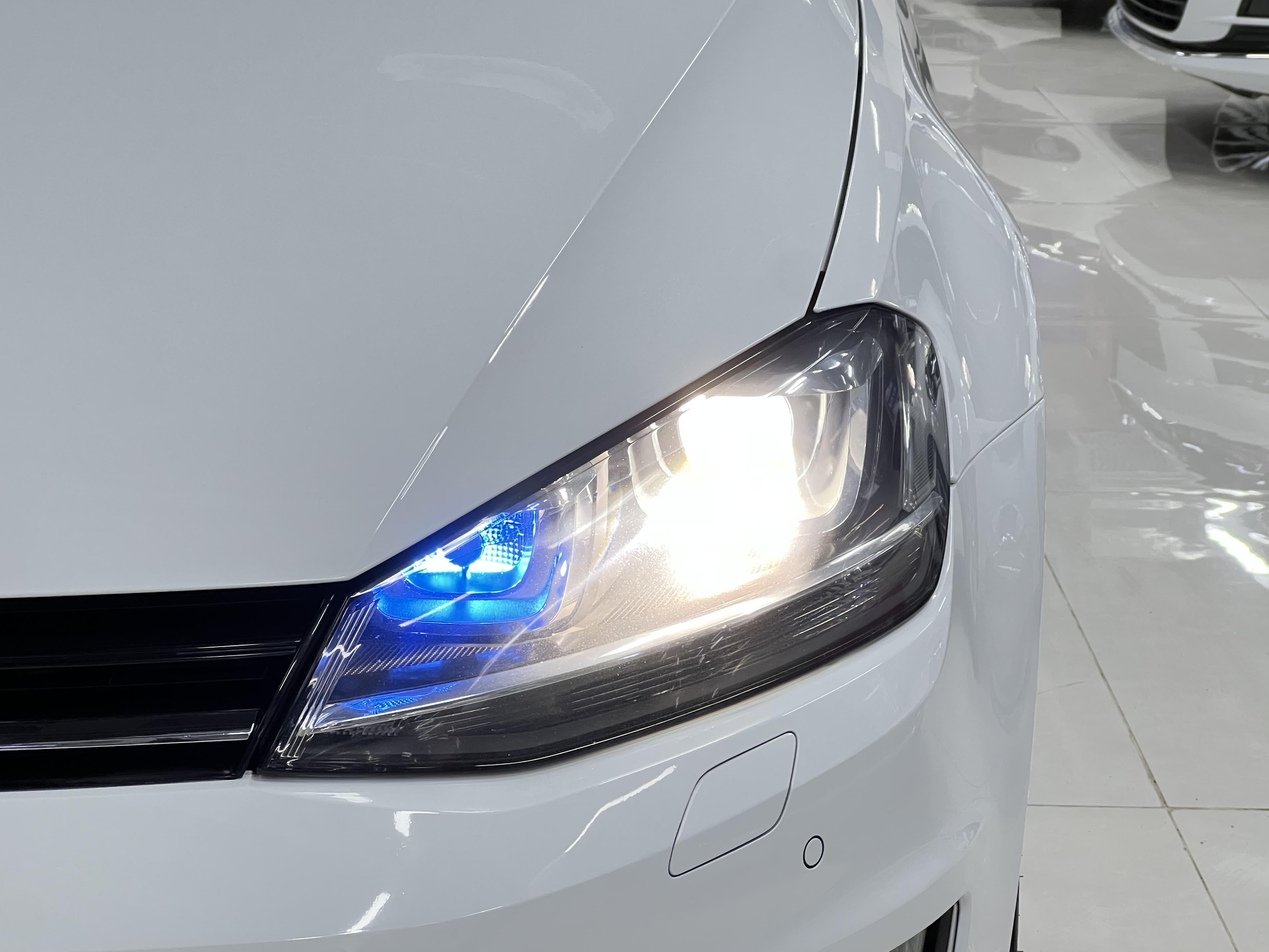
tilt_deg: -15.4
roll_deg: -0.7
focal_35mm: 81
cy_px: 489
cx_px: 618
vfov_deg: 18.2
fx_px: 2970
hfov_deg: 24.1
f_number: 2.8
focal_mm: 9
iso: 320
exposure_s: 1/100
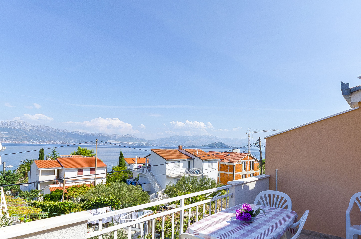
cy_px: 141
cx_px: 205
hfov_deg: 77.5
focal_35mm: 22
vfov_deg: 56.0
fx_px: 223
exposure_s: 1/640
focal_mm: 11.5
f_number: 8
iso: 100
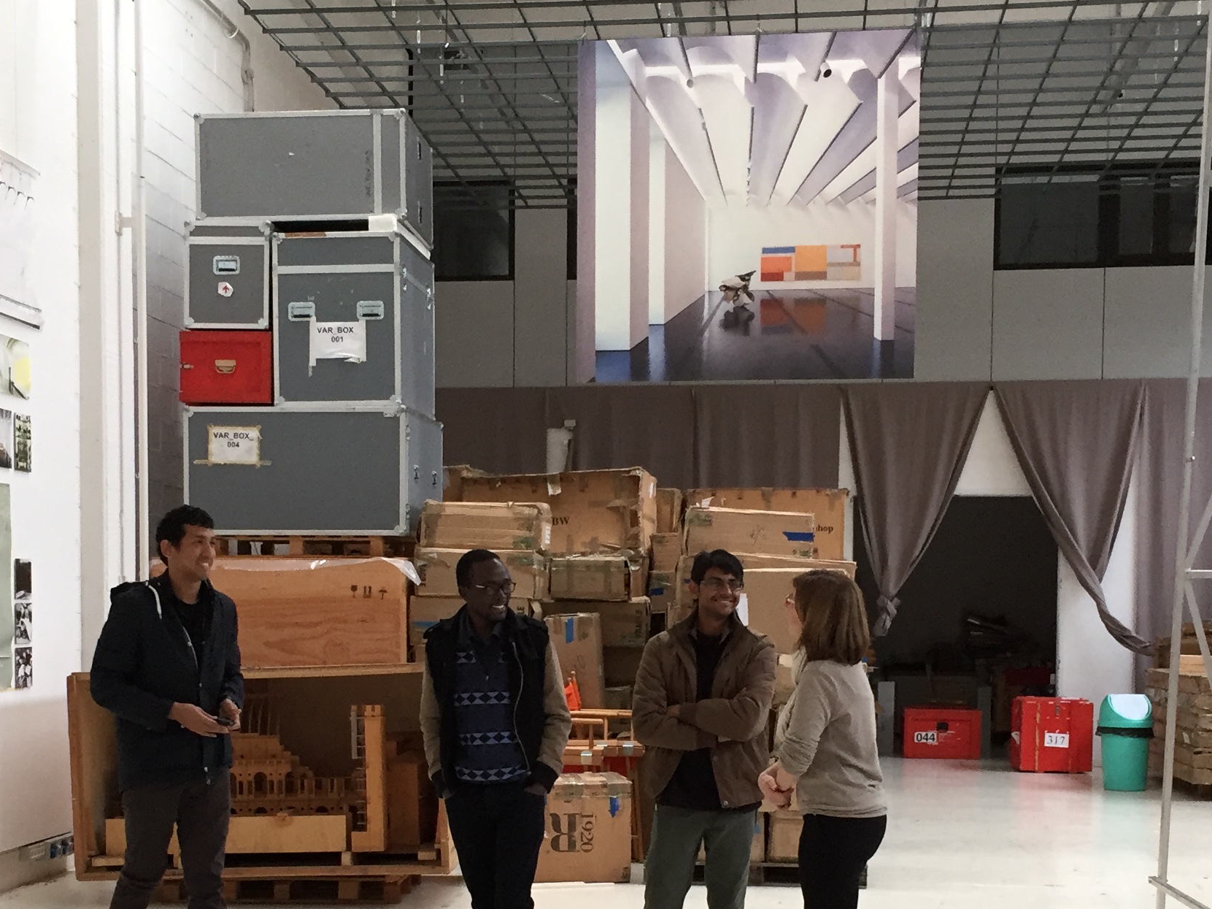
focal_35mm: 57
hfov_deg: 33.8
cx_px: 541
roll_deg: -0.4
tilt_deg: -1.2
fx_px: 1995
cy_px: 704
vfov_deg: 25.3
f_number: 2.2
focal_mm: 4.15
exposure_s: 1/33
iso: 64
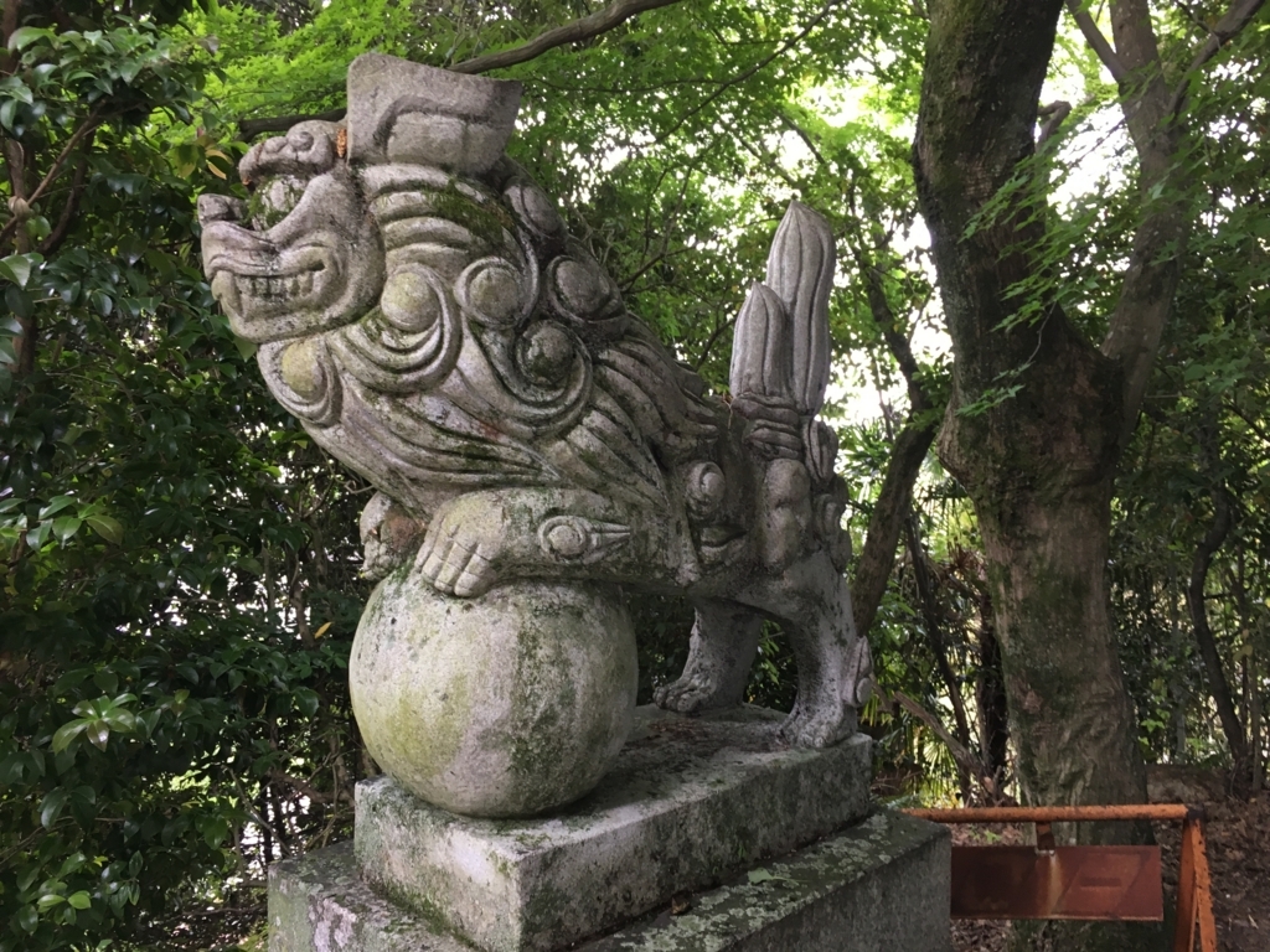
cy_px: 476
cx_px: 635
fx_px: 1064
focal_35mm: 29
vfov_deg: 48.2
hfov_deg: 61.7
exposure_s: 1/30
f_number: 2.2
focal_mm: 4.15
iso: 64
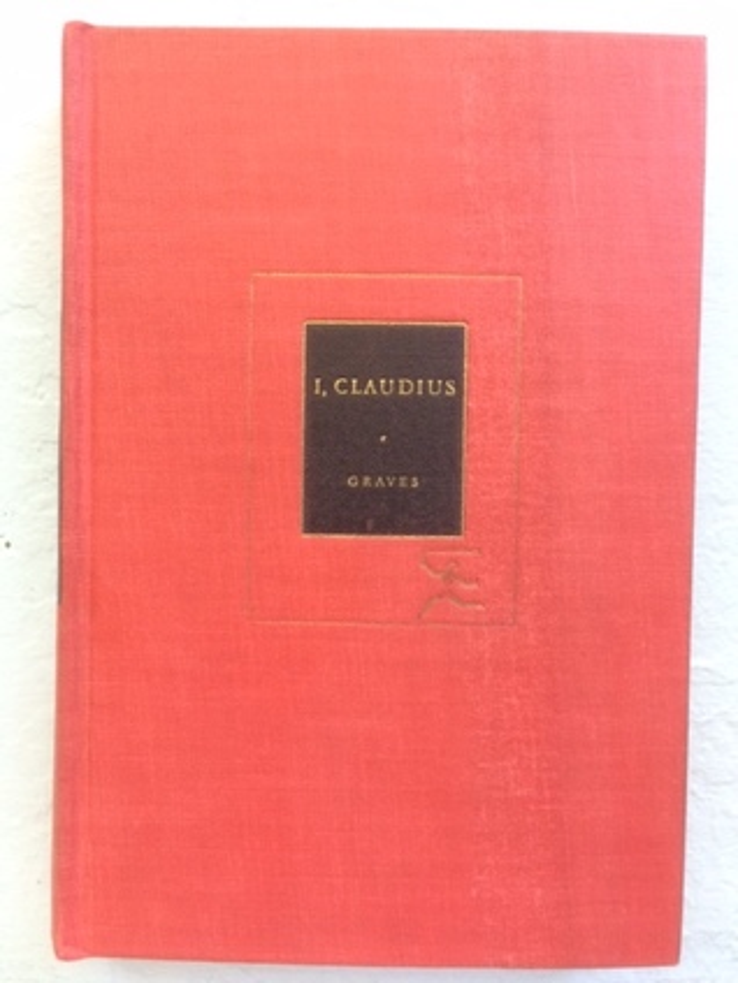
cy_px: 492
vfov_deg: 61.7
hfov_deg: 48.2
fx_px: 824
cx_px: 369
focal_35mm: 29
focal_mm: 4.15
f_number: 2.2
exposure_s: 1/30
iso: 160
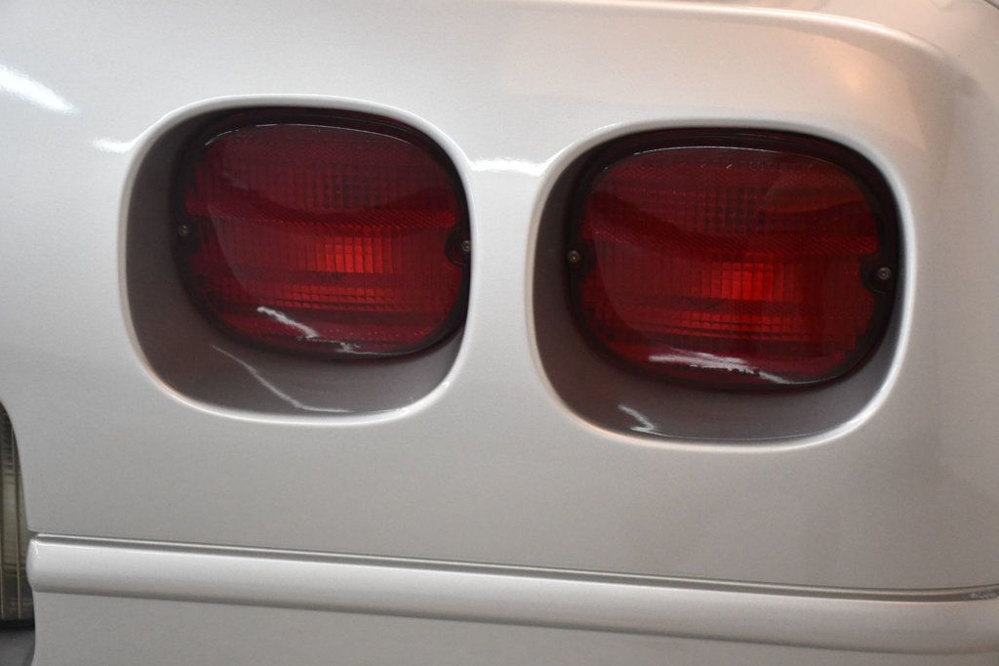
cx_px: 500
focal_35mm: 72
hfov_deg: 28.1
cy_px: 333
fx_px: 1997
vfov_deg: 18.9
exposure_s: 1/125
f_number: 4.5
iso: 2800
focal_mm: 48
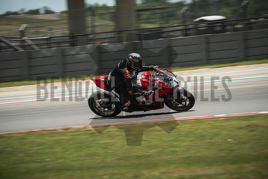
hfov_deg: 6.7
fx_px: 2278
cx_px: 134
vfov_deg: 4.5
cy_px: 90
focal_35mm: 306
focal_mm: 203.7
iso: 160
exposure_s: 1/250
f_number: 8
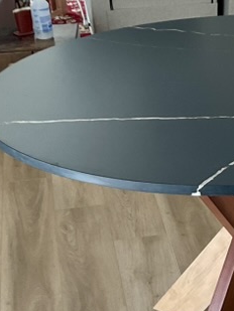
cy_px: 290
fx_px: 865
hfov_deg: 15.1
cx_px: 248
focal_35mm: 96
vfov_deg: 20.0
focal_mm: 3
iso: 50
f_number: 1.8
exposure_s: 1/122
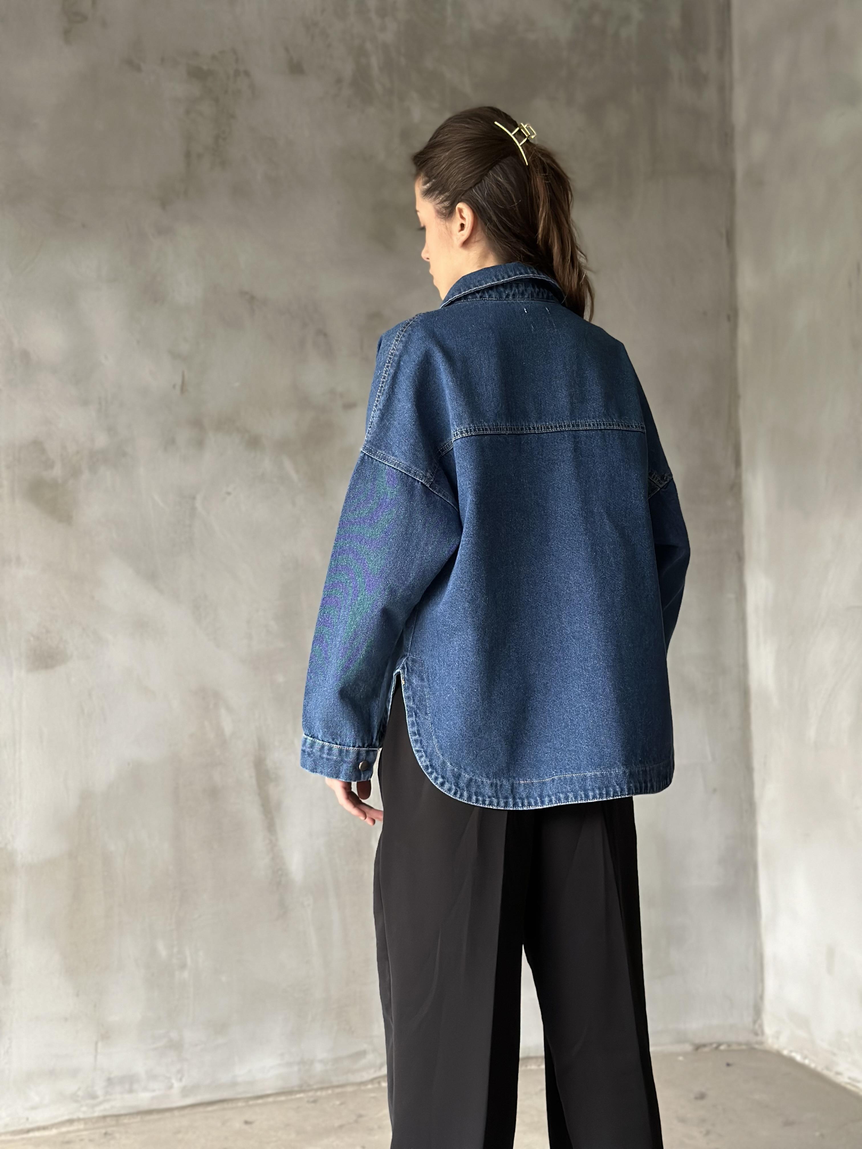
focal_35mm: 48
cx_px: 431
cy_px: 574
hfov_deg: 30.3
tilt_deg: +0.7
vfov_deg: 39.7
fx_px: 1594
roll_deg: +0.1
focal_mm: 6.86
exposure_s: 1/60
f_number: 1.78
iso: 320
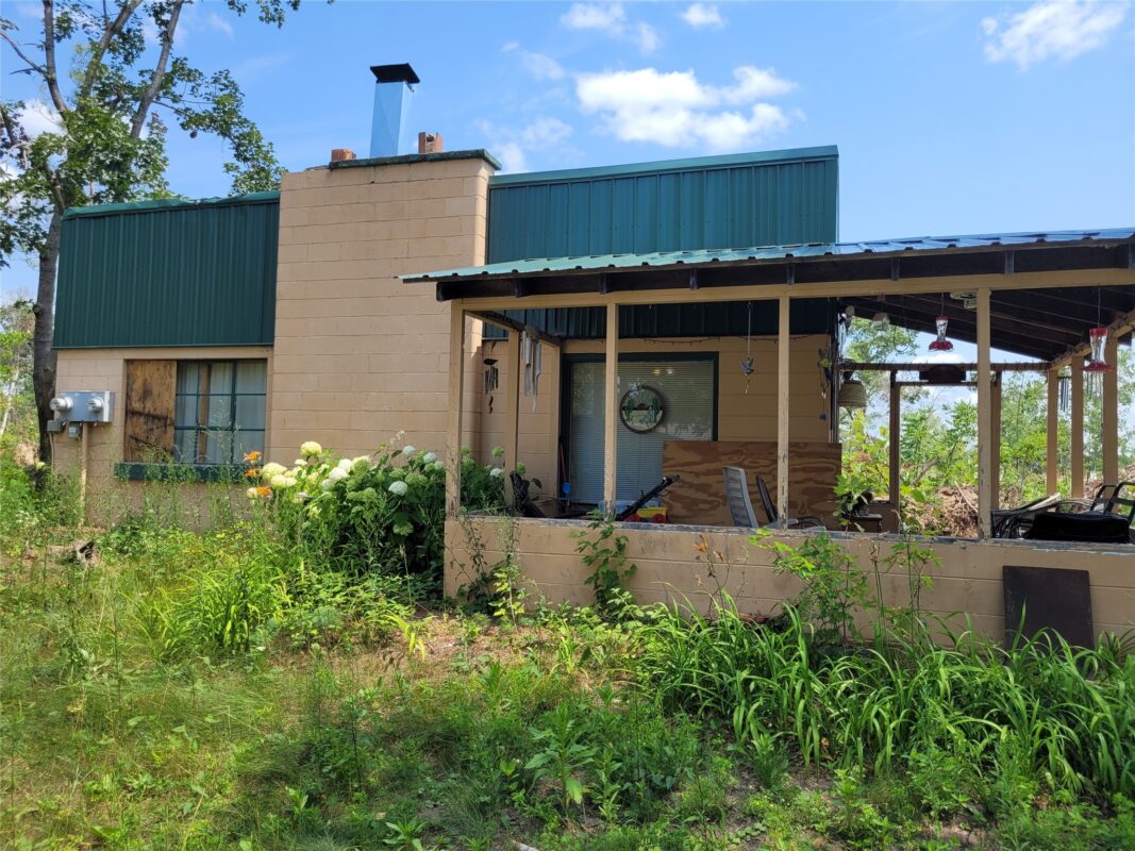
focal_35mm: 26
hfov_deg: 67.3
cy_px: 426
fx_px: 852
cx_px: 568
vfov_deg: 53.1
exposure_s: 1/1418
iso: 40
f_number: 1.8
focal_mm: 5.4
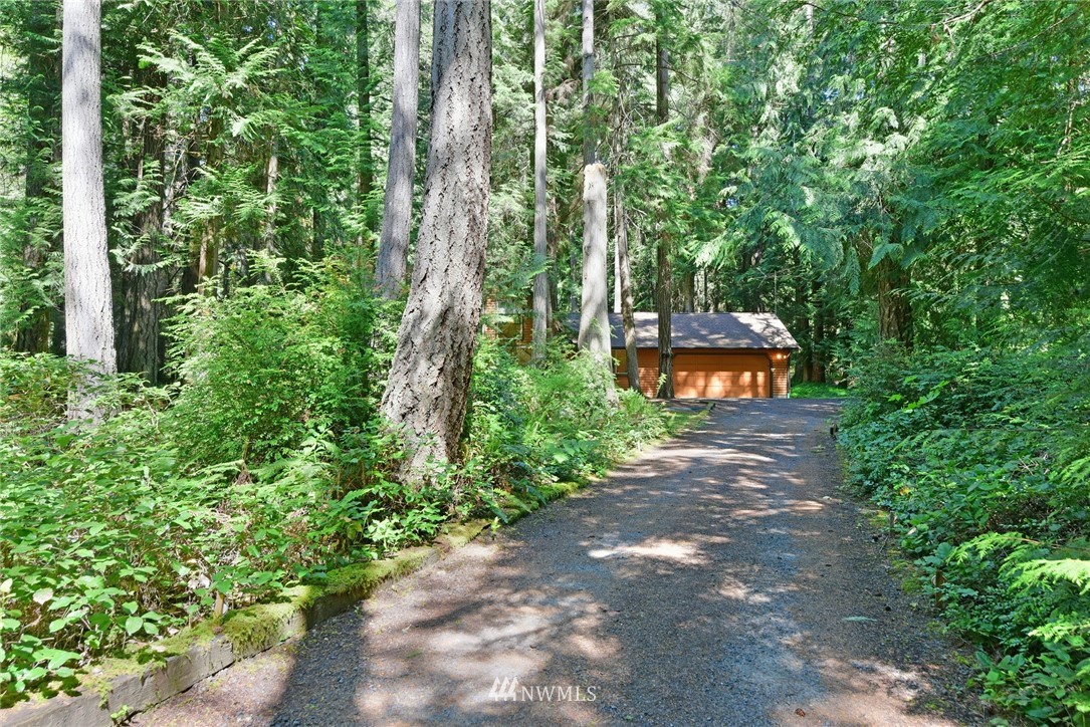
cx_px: 545
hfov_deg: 69.4
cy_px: 364
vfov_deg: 49.6
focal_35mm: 26
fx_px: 787
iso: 250
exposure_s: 1/50
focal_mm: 26
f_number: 8
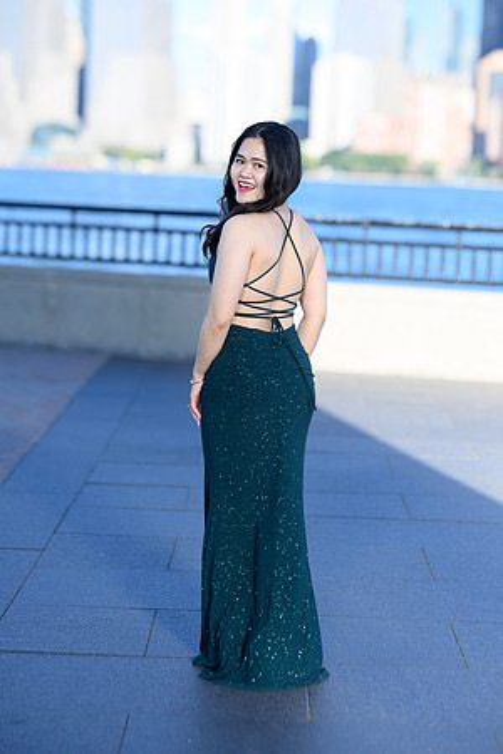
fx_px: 1781
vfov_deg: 23.9
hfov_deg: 16.1
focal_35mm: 85
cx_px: 252
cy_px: 377
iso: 200
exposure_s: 1/2500
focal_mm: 85
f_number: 2
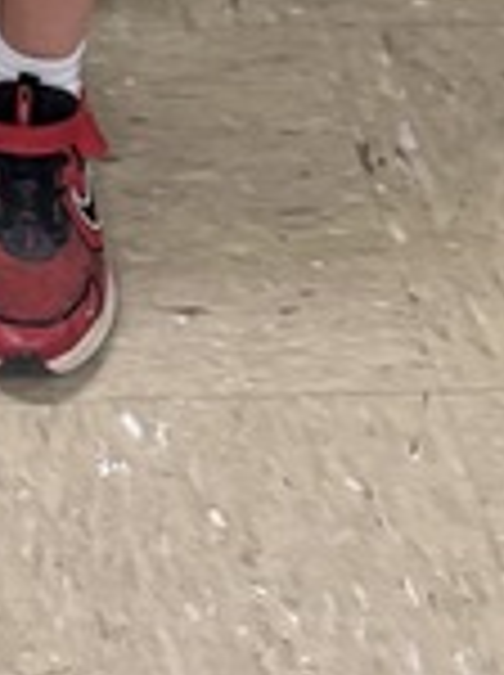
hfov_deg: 8.6
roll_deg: +0.8
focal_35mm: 164
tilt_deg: -18.8
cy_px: -1184
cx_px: -428
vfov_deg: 9.9
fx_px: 3193
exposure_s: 1/60
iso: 320
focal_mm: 6.76
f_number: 1.78
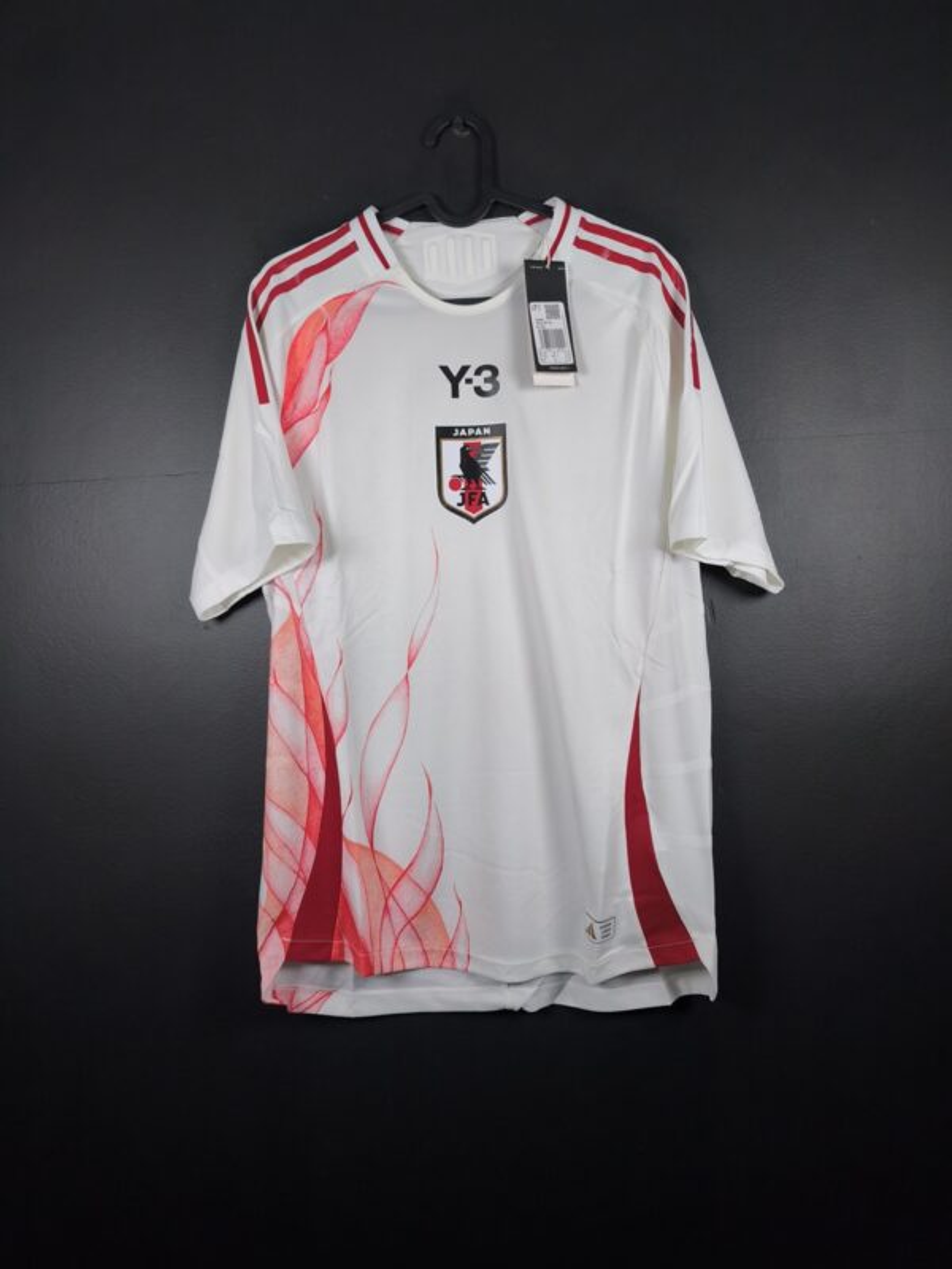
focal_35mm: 23
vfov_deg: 73.9
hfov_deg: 58.9
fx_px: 843
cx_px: 476
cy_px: 634
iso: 400
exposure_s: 1/200
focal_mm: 6.57
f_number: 1.6
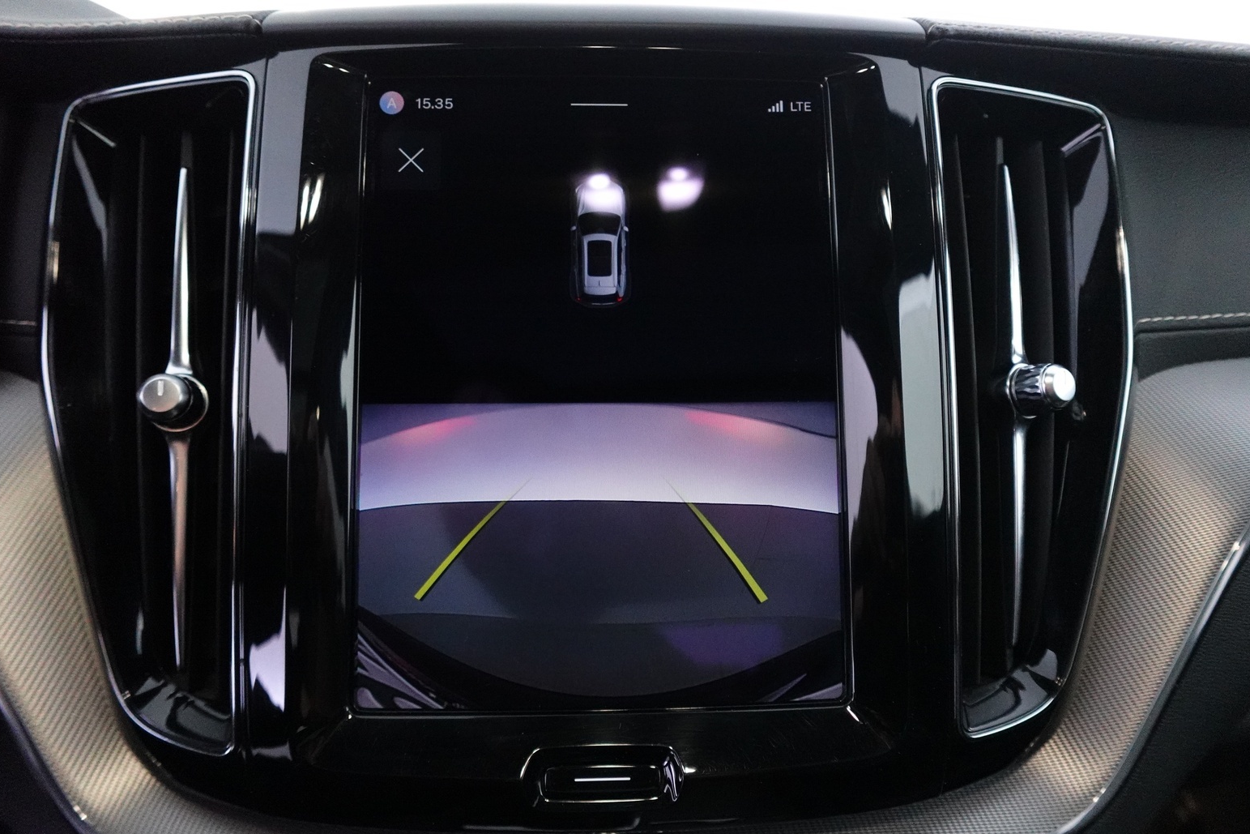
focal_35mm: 21
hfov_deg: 81.2
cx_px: 628
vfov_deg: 59.5
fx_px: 729
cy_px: 425
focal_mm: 7.6
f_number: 2
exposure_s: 1/80
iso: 3200
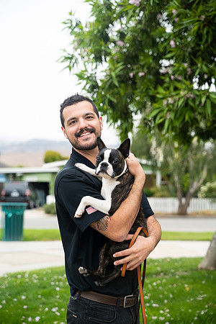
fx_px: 648
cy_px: 162
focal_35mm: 72
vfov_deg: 28.1
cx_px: 108
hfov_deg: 18.9
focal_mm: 72
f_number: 4
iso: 640
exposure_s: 1/500
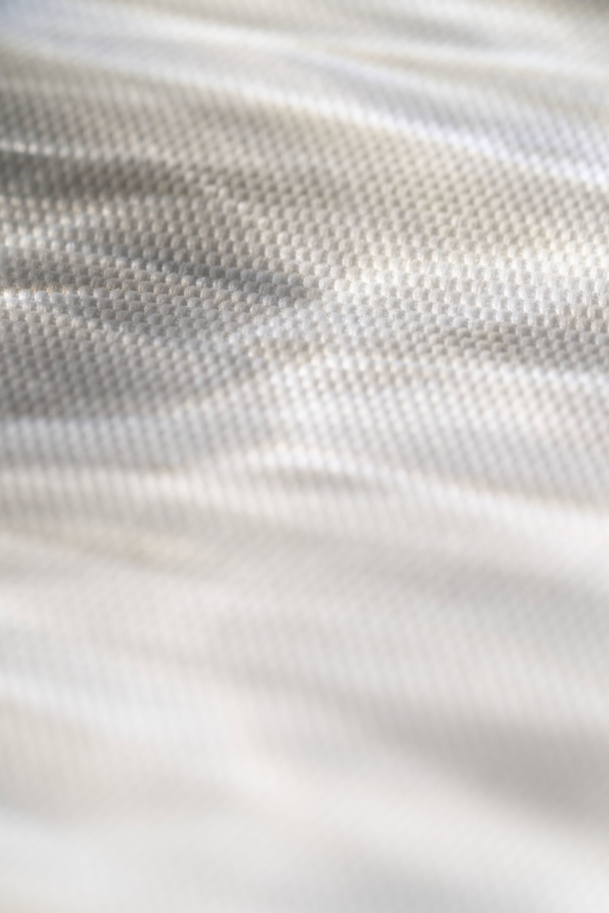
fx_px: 2613
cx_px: 337
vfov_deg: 19.8
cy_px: 482
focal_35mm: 103
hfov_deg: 13.3
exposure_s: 1/125
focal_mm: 90
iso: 125
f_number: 7.1
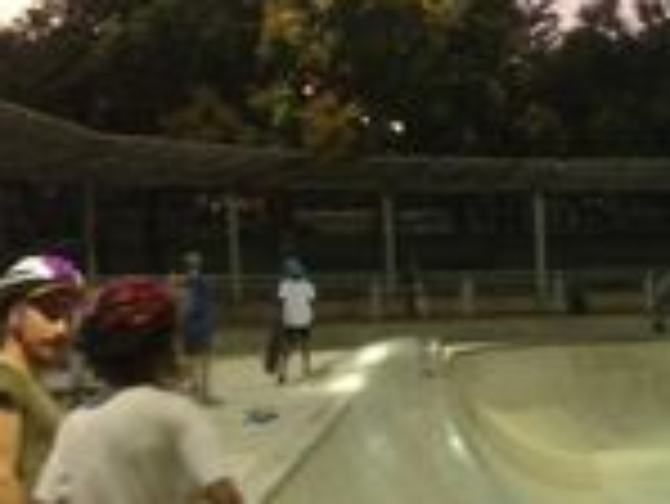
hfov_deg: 16.7
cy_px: 432
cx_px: 1034
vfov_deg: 13.9
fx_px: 2053
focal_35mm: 106
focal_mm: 4.12
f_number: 2.4
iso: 160
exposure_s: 1/20
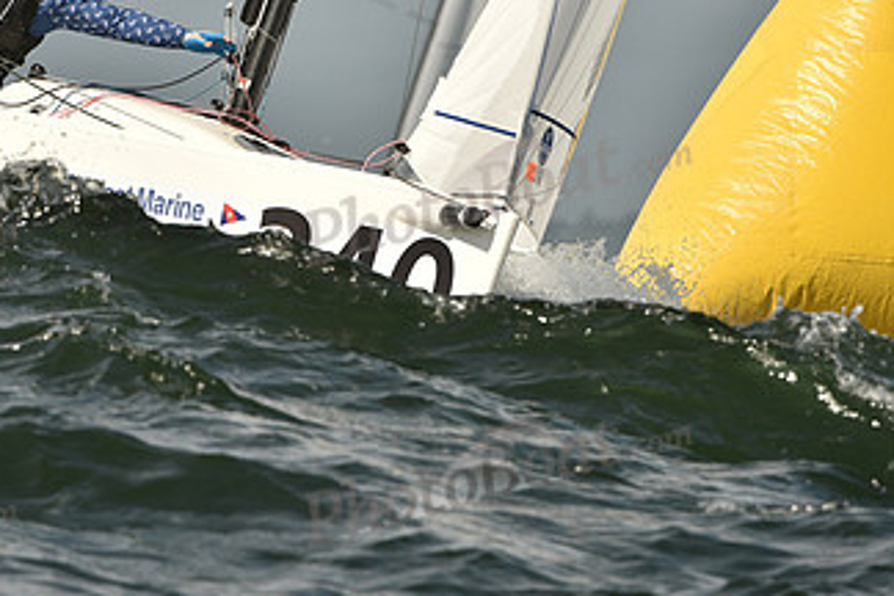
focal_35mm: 644
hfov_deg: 3.2
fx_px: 15991
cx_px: 163
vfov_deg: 2.1
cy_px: 90
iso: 320
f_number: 8
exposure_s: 1/1600
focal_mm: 360
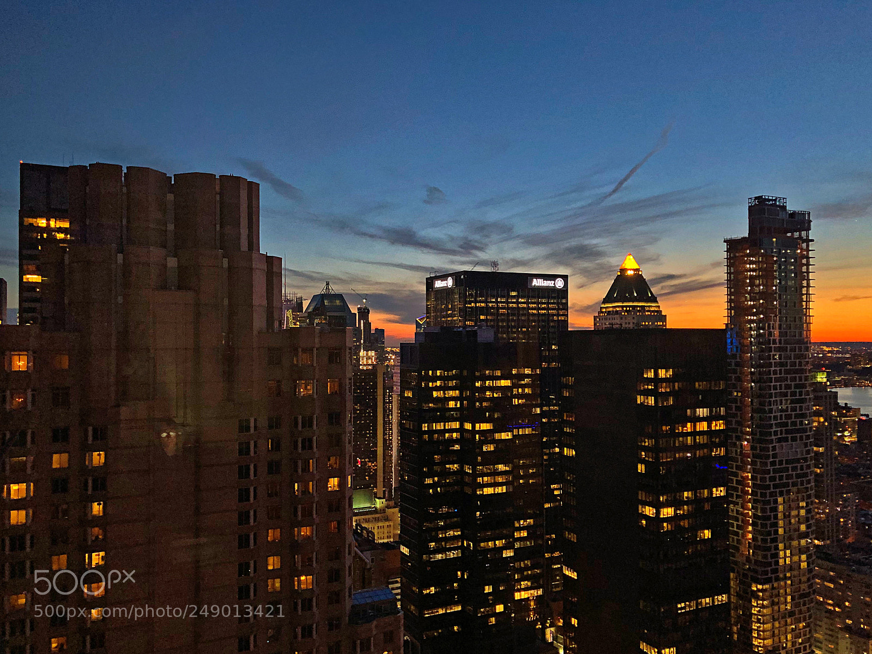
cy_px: 327
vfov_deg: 49.7
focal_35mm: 28
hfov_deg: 63.4
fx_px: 705
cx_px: 436
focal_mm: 4
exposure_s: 1/30
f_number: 1.8
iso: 640
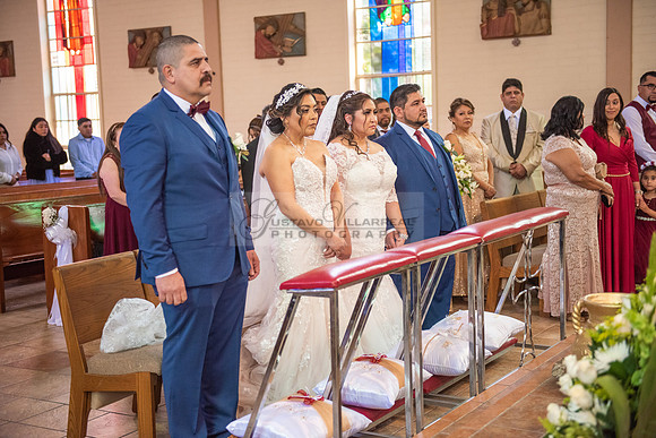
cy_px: 219
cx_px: 328
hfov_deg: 38.2
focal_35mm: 52
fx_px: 948
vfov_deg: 26.0
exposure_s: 1/250
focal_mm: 52
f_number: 2.8
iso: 2000
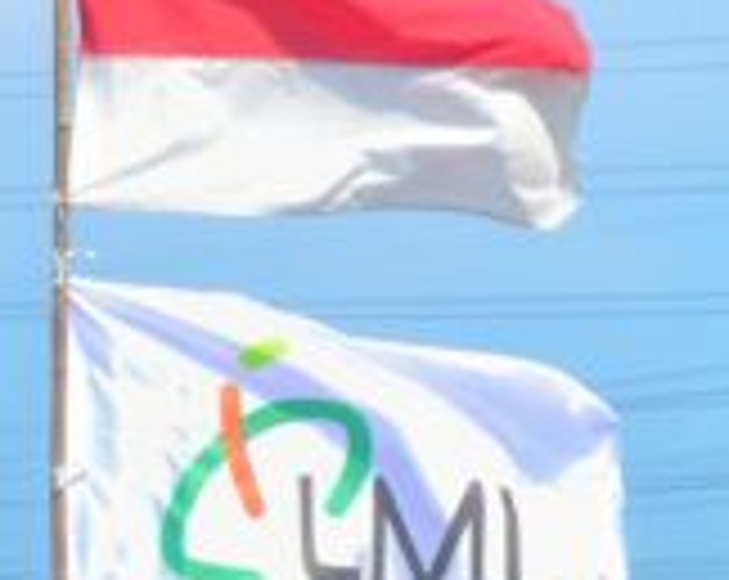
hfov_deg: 7.4
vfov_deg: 5.9
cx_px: 112
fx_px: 5598
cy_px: 663
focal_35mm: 260
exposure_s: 1/200
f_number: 4.8
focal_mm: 45
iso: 100
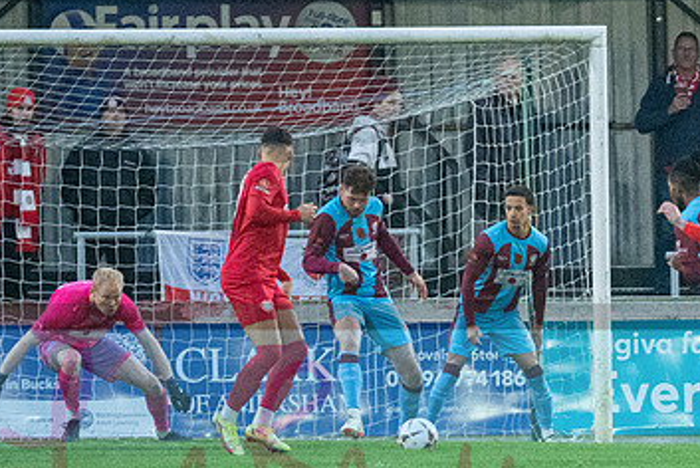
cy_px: 278
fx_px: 18954
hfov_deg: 2.1
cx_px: 637
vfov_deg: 1.4
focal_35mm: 974
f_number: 2.8
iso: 6400
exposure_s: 1/1600
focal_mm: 300
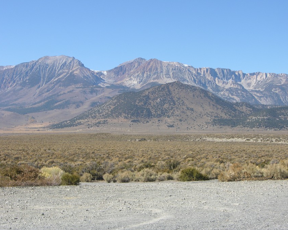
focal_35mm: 73
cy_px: 105
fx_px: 622
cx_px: 143
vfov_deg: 21.0
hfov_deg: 26.1
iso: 50
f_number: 5.1
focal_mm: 15.7
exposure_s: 1/277
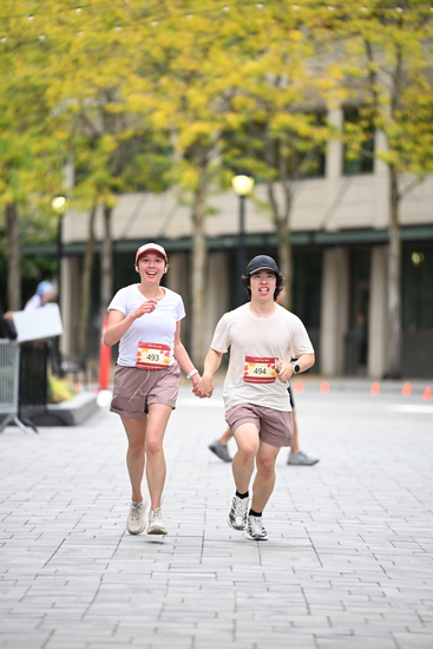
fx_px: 3606
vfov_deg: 10.3
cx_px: 216
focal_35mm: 200
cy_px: 324
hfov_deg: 6.9
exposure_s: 1/1600
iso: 640
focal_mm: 200
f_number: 2.8
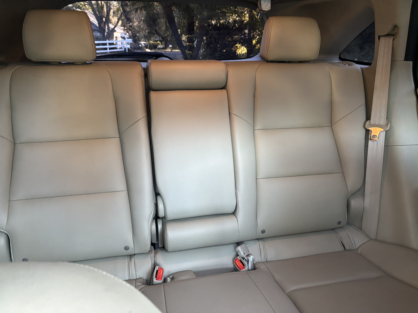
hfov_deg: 67.3
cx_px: 209
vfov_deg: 53.1
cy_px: 156
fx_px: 314
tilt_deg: -18.4
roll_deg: -1.1
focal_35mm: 26
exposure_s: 1/60
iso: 500
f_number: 1.6
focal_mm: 5.96
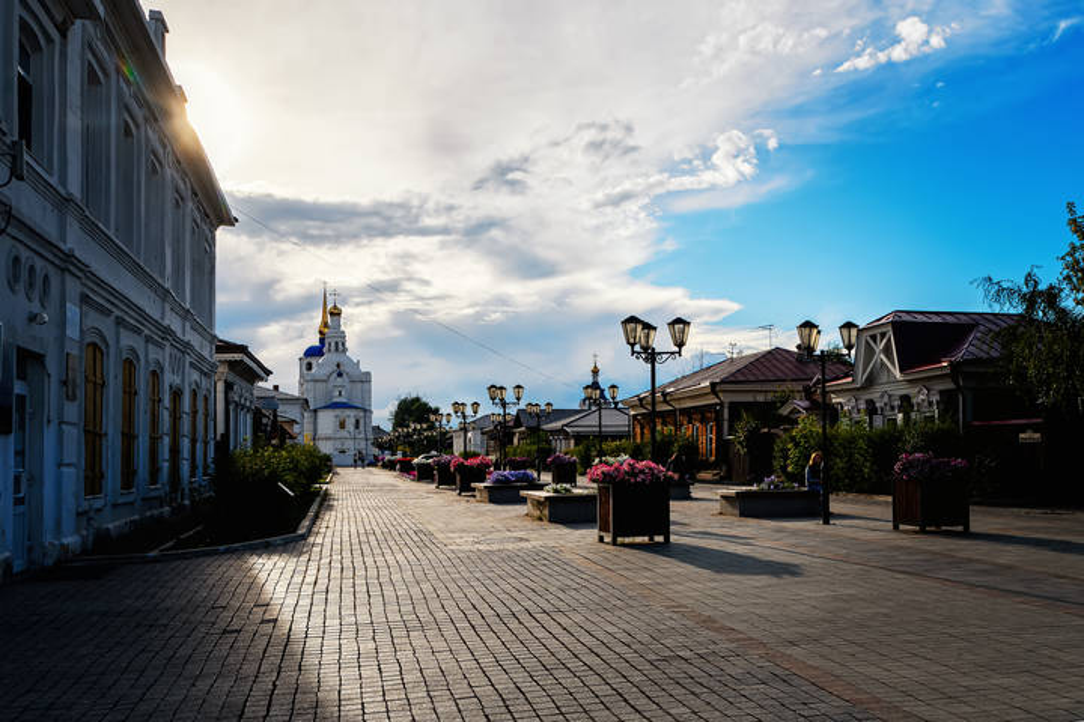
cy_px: 361
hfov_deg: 60.3
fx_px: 933
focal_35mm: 31
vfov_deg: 42.3
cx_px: 542
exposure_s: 1/500
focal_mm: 21
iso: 100
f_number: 9
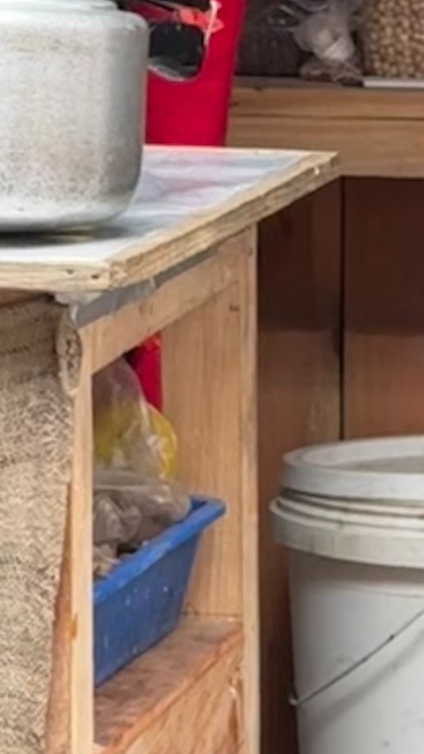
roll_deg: -0.4
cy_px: -54
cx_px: -321
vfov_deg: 8.7
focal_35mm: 247
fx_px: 4940
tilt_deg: -1.7
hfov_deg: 4.9
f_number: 1.78
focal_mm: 6.86
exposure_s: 1/60
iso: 125
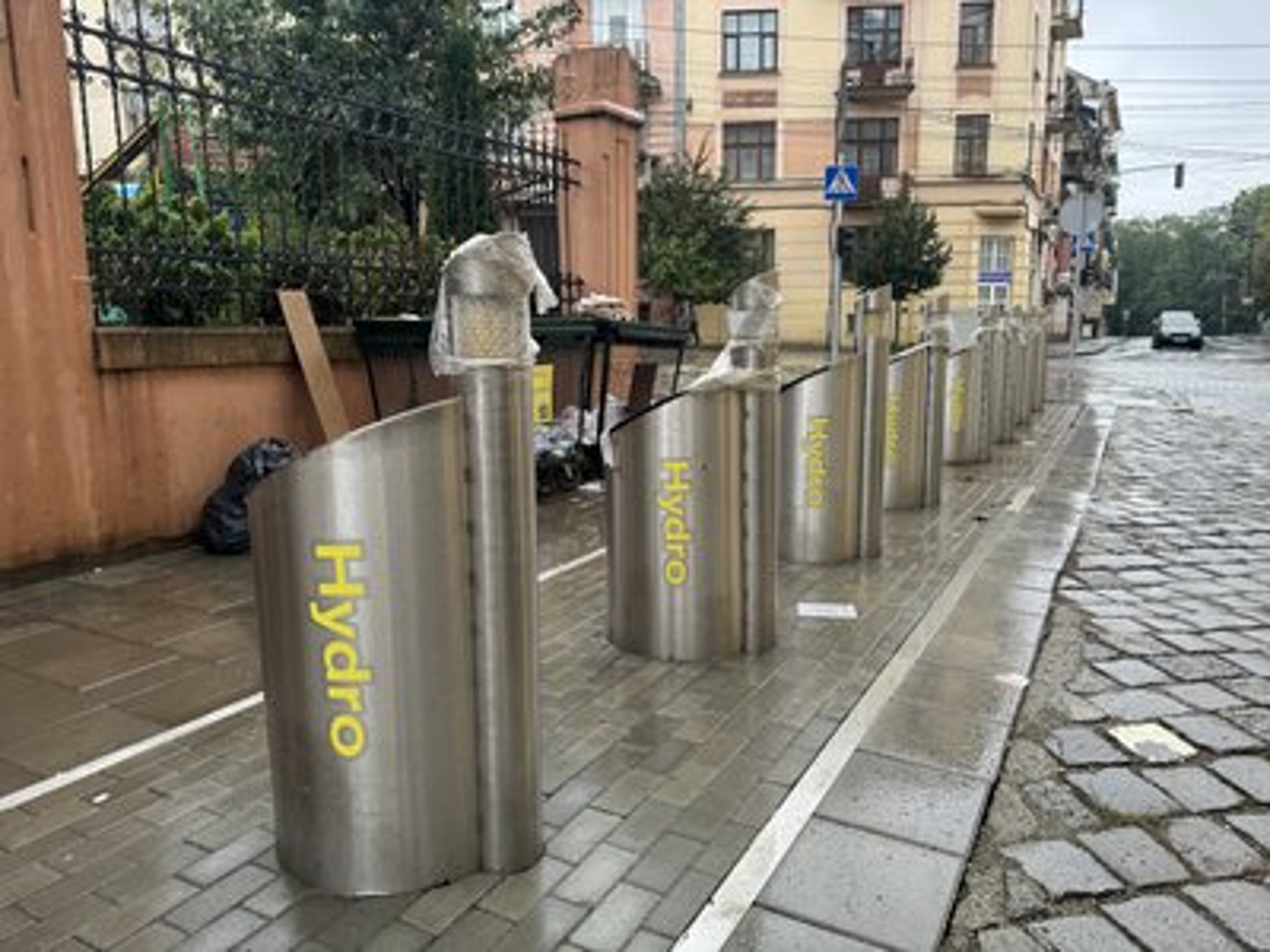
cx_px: 635
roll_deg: +1.2
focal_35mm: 24
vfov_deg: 56.8
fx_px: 881
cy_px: 476
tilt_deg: -9.4
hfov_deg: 71.6
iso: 80
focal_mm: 6.76
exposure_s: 1/318
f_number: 1.78
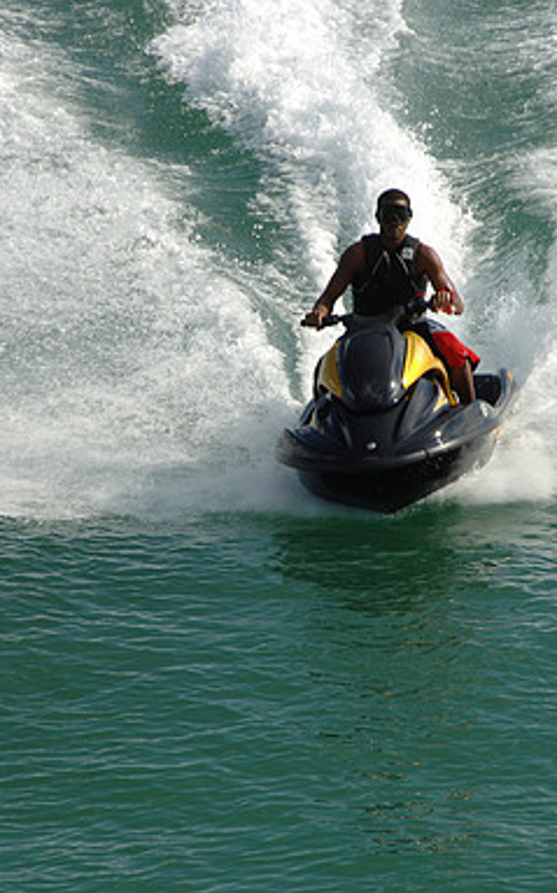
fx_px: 11258
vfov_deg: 4.5
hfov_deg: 2.8
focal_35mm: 463
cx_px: 350
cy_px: 446
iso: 100
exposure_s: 1/320
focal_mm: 200
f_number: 8.5
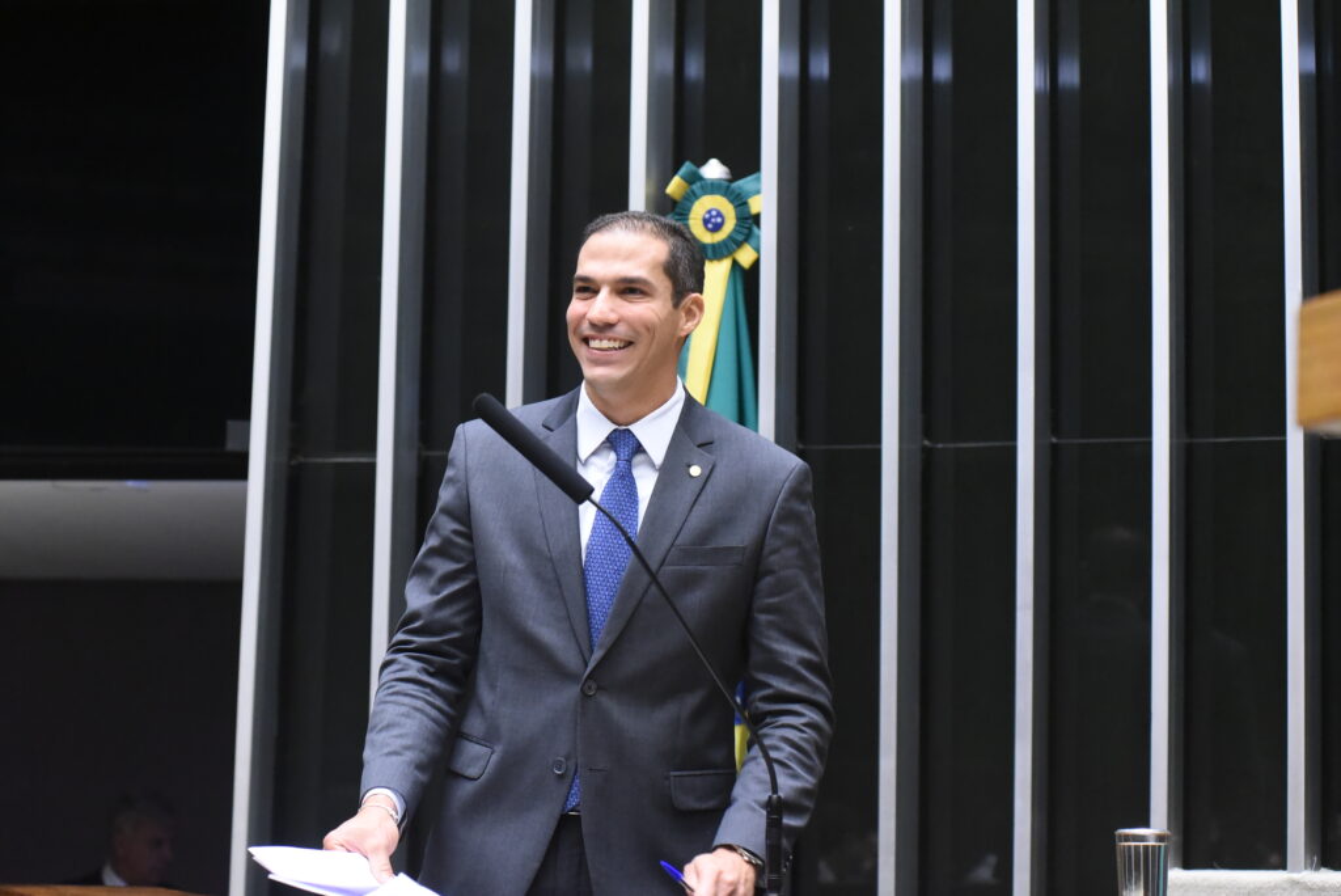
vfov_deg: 17.1
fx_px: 2982
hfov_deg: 25.3
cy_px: 448
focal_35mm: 80
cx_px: 670
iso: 8000
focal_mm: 80
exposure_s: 1/200
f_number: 4.5
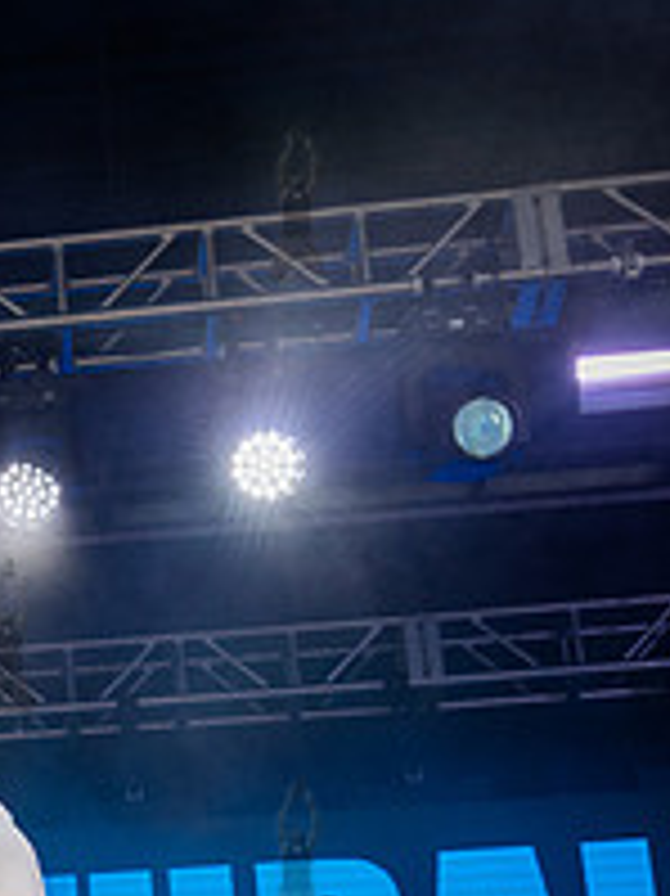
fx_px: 2790
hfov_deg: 12.4
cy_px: 853
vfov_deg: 17.9
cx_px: -576
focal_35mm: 108
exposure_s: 1/800
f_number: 4.5
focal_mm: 38
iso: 1000
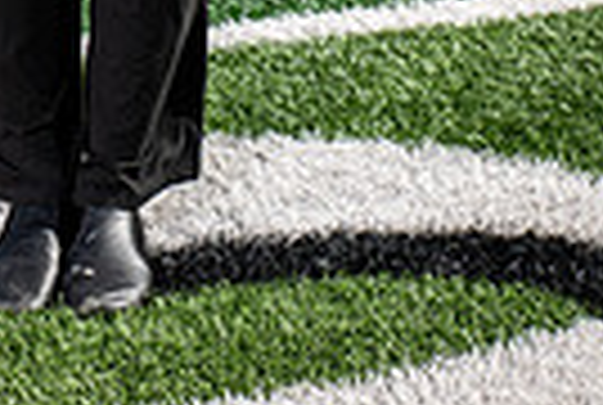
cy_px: -554
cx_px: 45
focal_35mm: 154
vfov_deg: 8.3
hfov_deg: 13.2
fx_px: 2585
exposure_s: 1/400
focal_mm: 46
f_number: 7.1
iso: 125
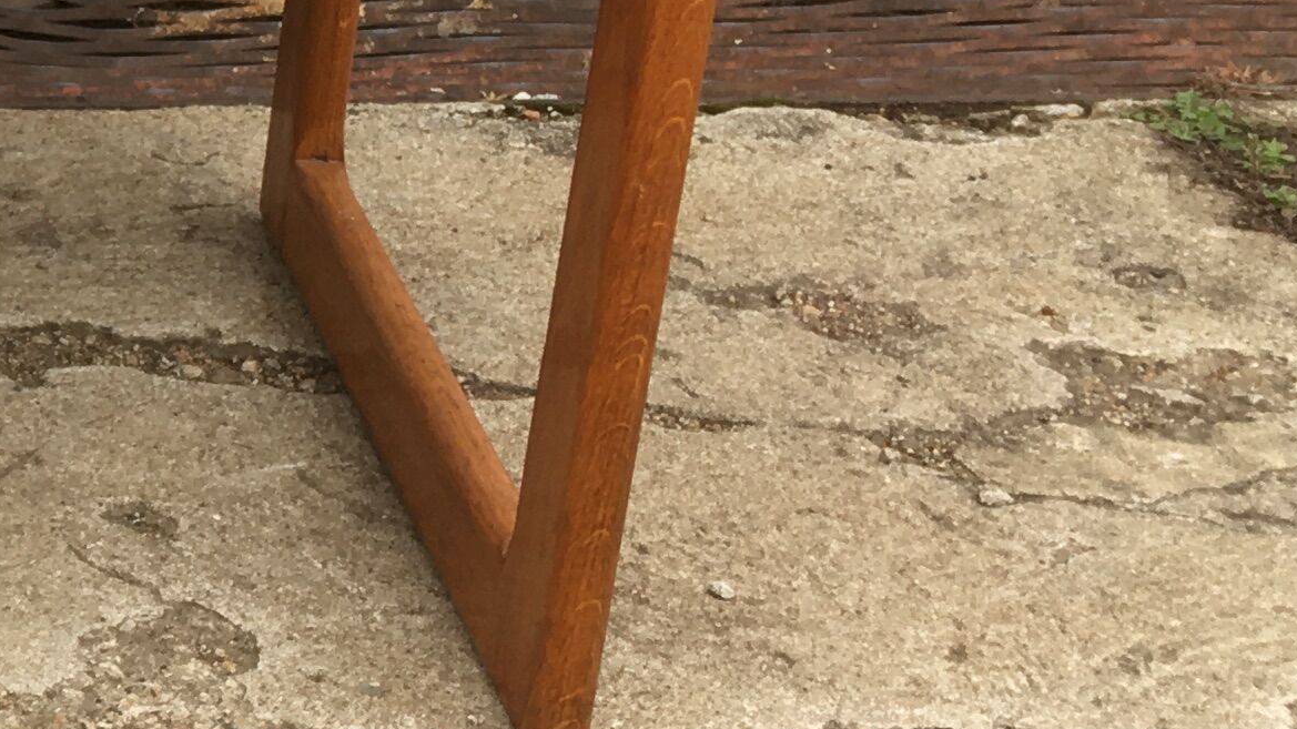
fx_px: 3748
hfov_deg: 17.3
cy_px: 89
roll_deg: -2.2
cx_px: -750
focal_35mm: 109
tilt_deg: -21.7
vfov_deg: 11.0
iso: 25
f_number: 2.2
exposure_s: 1/111
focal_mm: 4.15
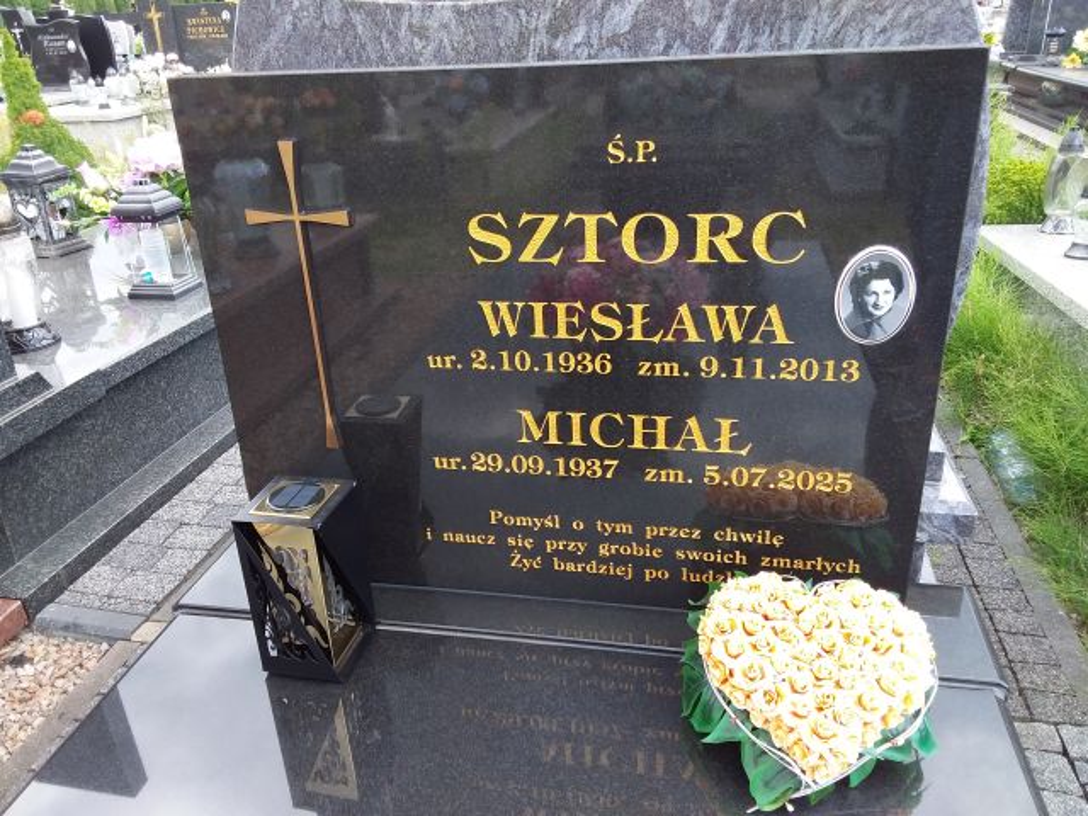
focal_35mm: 28
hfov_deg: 63.4
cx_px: 544
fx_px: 880
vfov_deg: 49.7
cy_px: 408
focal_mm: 2.91
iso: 40
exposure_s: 1/155
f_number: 1.9
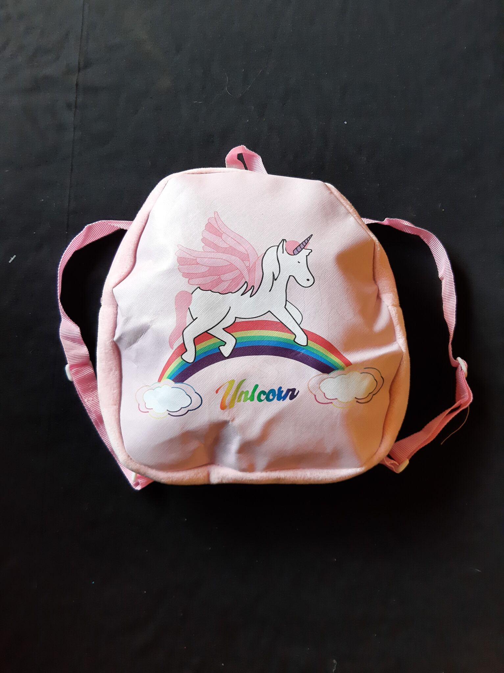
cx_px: 252
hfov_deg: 53.0
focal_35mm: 26
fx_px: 505
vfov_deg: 67.3
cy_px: 336
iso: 100
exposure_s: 1/50
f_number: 1.7
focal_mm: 3.93
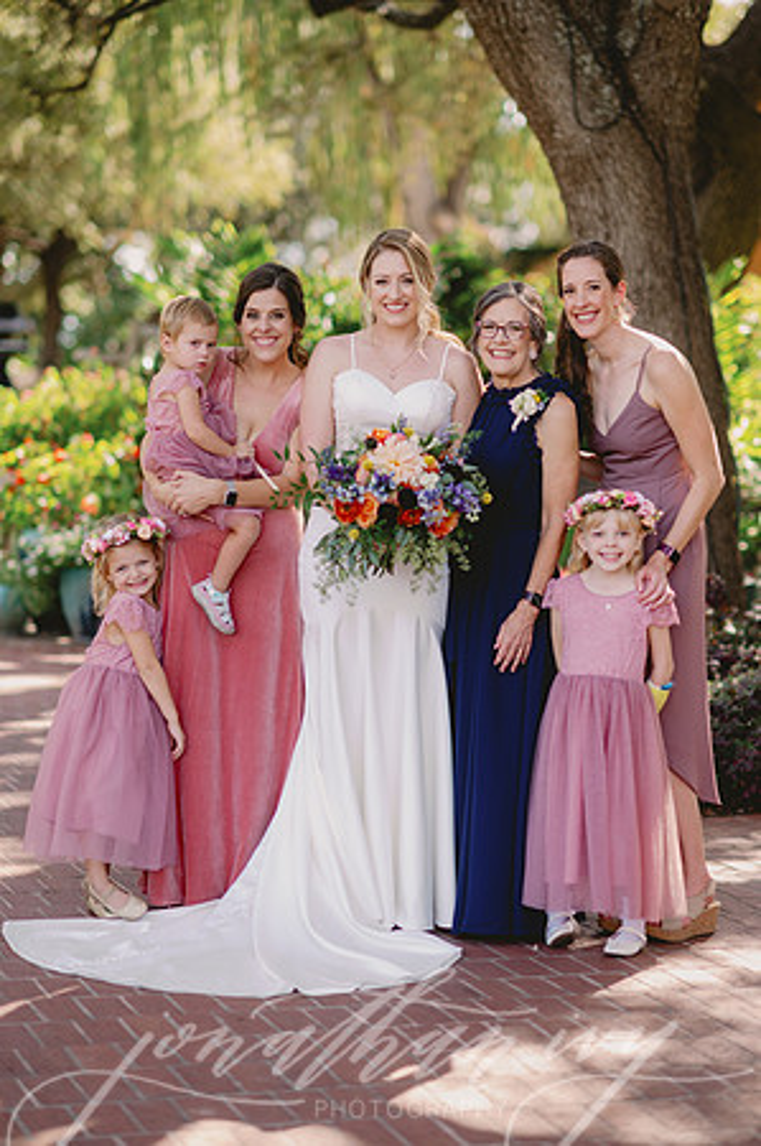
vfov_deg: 23.9
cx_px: 380
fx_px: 2701
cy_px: 573
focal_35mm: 85
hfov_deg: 16.0
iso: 50
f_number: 2
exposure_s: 1/320
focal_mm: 85
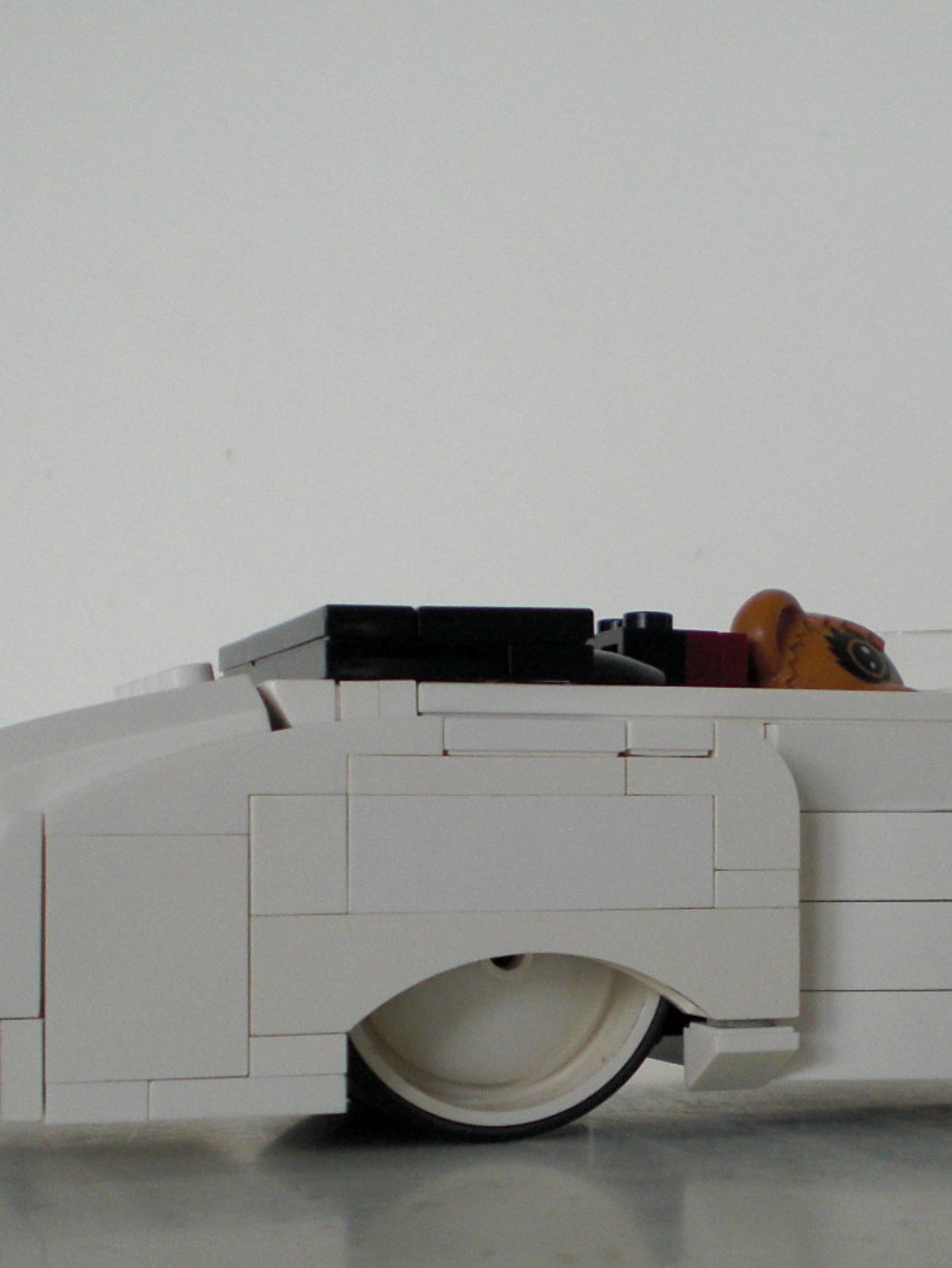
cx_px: 735
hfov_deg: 21.4
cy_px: 807
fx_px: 2492
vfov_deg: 28.4
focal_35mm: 68
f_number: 3.1
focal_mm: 6.3
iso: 200
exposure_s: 1/40
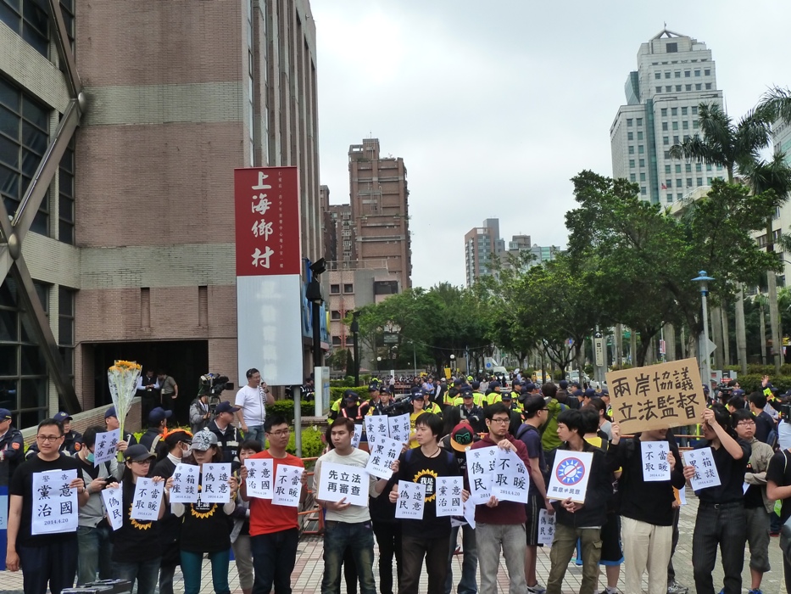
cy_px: 297
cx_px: 396
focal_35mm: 37
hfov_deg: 50.1
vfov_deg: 38.7
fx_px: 846
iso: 200
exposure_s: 1/200
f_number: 4
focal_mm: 6.1
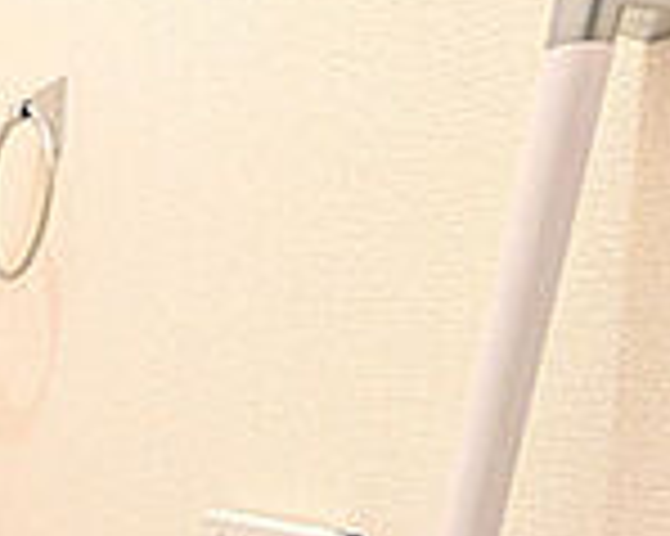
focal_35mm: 55
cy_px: 874
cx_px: -94
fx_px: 1090
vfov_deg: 21.5
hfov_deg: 30.1
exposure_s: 1/120
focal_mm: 1.83
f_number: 2.2
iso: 336
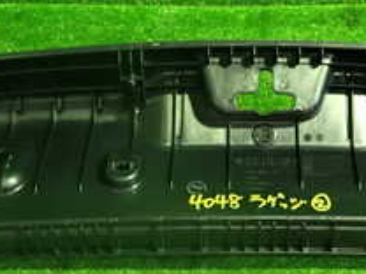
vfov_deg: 20.4
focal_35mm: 72
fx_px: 761
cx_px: 252
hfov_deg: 26.8
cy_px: 155
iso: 400
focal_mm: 4.5
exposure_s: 1/30
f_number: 2
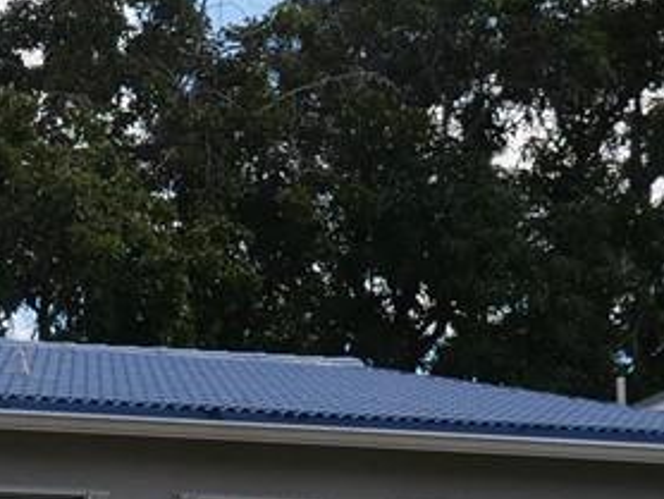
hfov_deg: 11.3
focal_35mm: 161
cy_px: 394
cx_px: -578
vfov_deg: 9.2
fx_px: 3091
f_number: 7.1
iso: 200
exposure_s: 1/640
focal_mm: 14
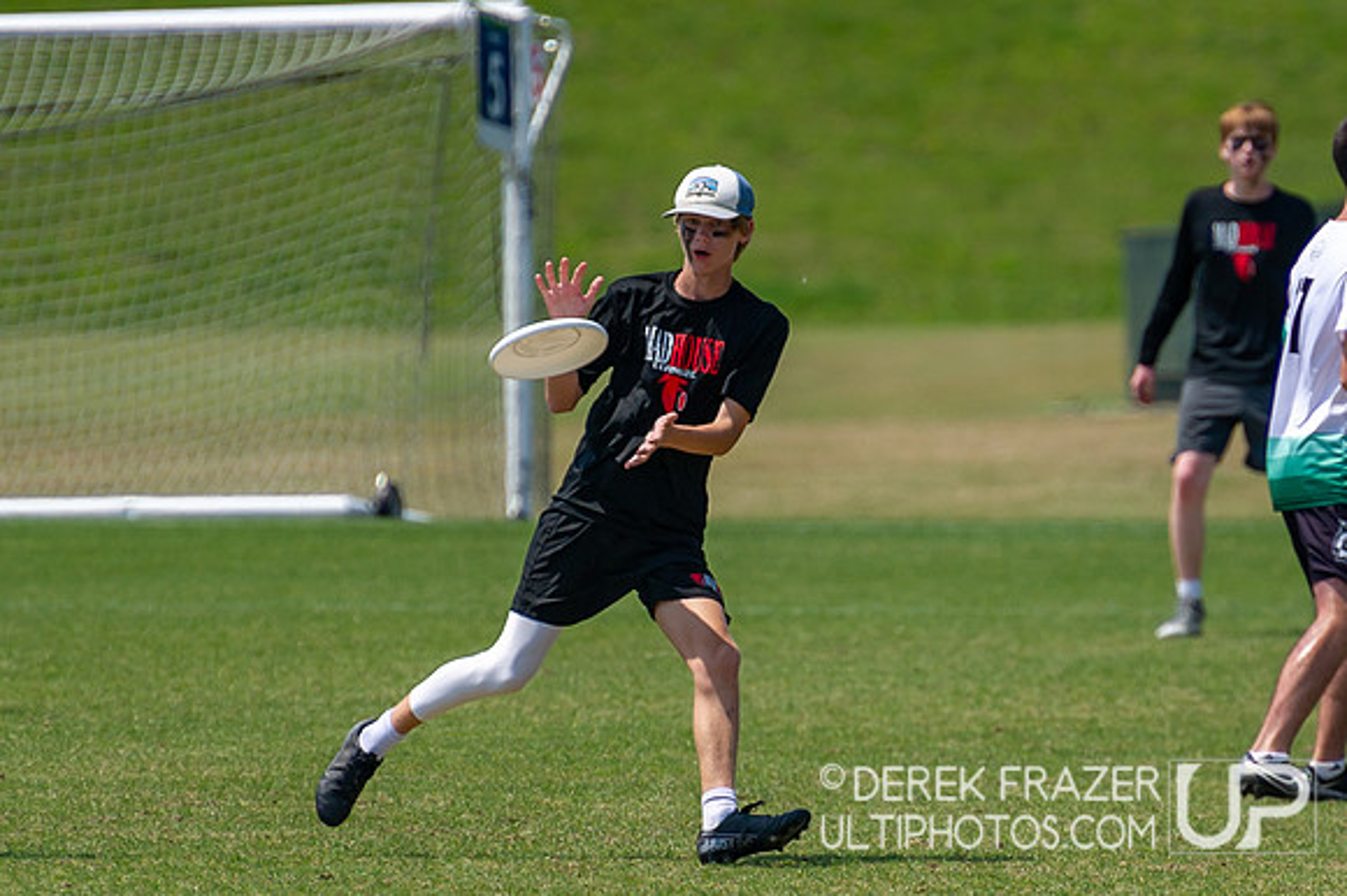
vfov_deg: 2.1
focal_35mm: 667
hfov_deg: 3.1
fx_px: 24938
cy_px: 344
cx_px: 715
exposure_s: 1/2000
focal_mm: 280
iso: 200
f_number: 4
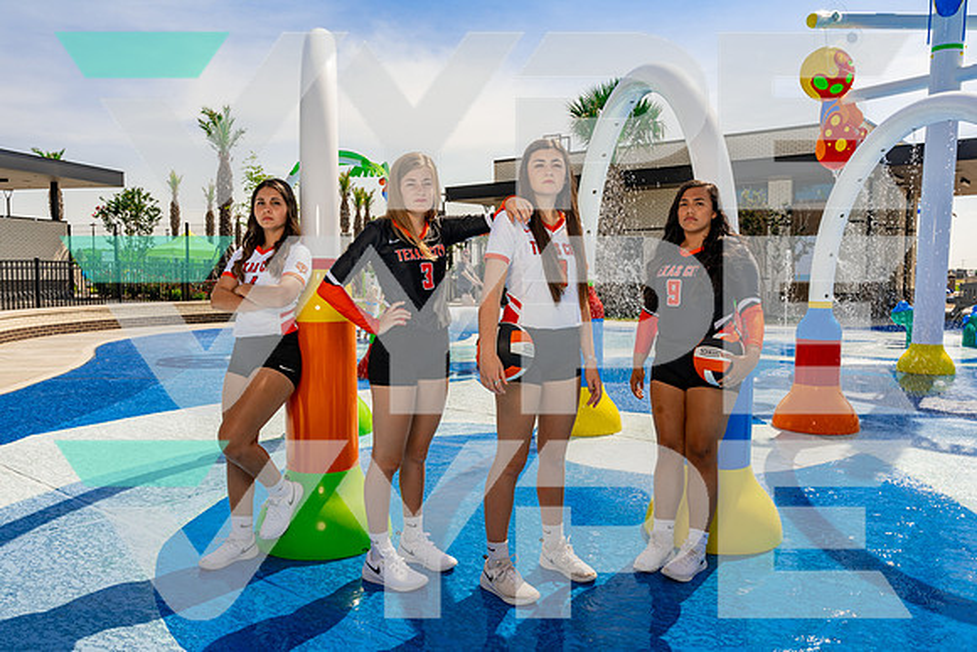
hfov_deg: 61.9
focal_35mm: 30
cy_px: 326
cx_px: 488
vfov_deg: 43.6
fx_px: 814
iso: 160
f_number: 11
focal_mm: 30
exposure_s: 1/200
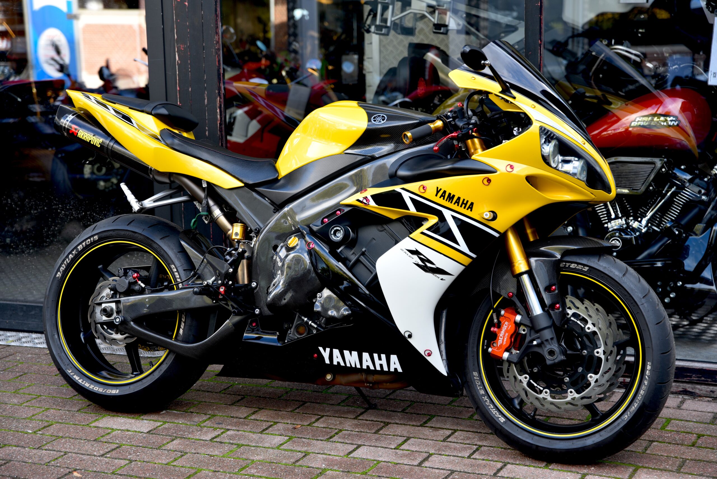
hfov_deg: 28.8
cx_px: 358
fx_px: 1395
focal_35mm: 70
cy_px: 240
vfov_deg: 19.5
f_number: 4
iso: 200
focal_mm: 70
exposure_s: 1/60
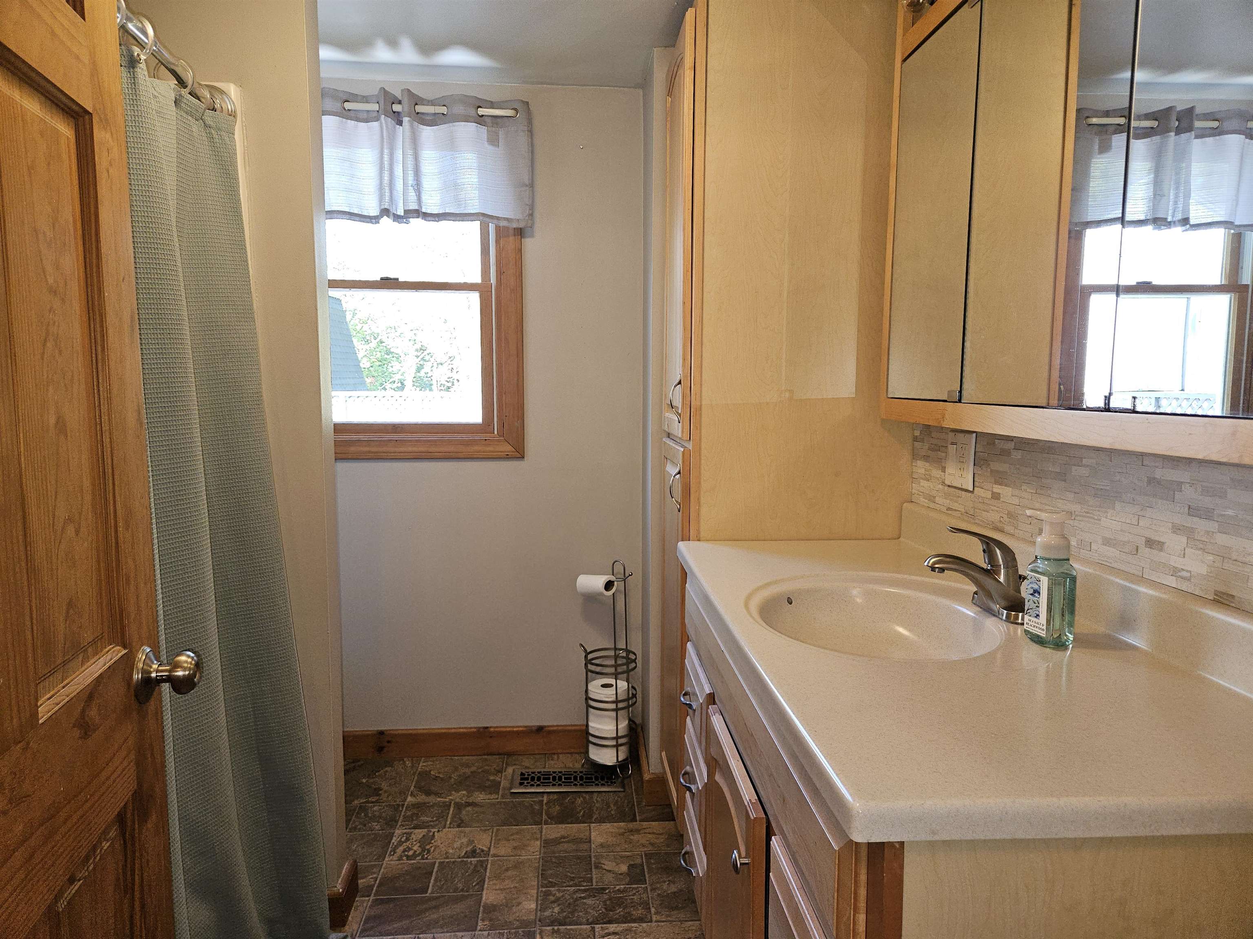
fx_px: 833
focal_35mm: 23
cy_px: 470
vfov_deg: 58.9
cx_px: 626
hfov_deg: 73.9
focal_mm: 5.4
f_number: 1.8
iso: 100
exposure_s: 1/60
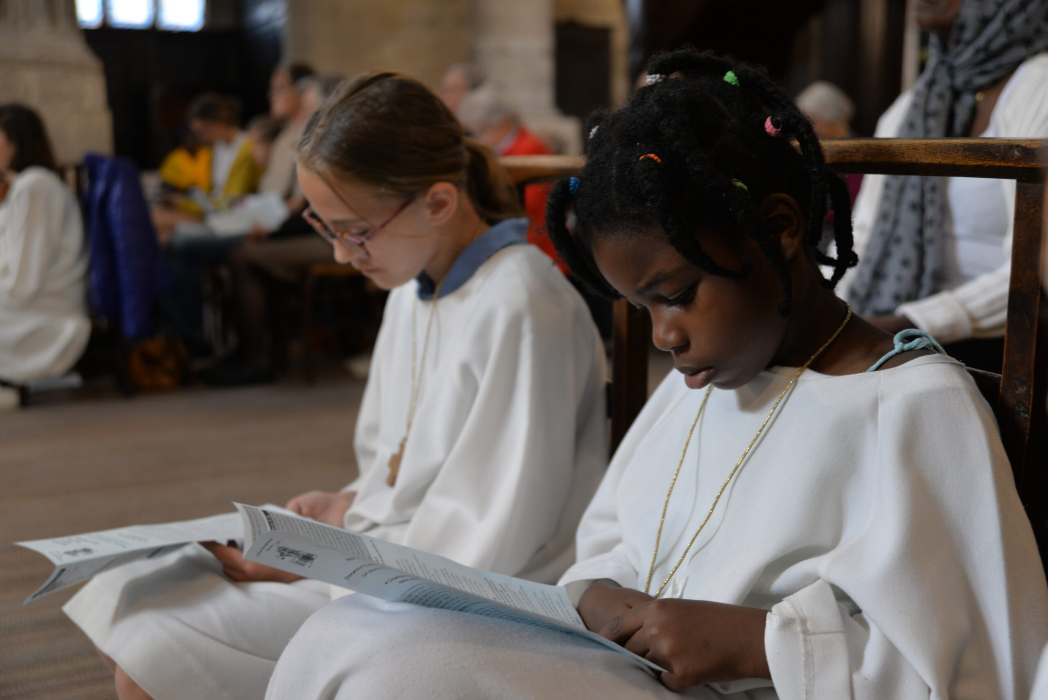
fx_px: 1223
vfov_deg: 31.9
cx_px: 524
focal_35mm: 42
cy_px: 350
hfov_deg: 46.4
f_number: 3.3
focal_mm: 42
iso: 900
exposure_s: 1/30
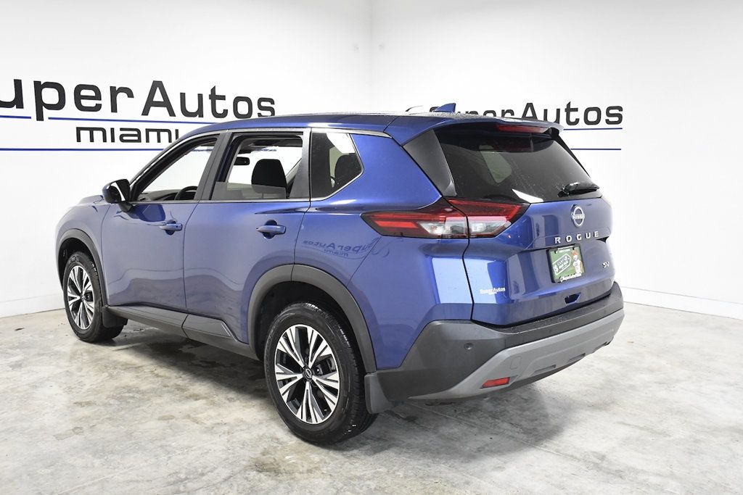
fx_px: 681
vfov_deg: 40.0
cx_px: 372
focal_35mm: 33
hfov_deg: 57.2
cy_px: 248
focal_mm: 22
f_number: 5.6
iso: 2500
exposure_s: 1/200
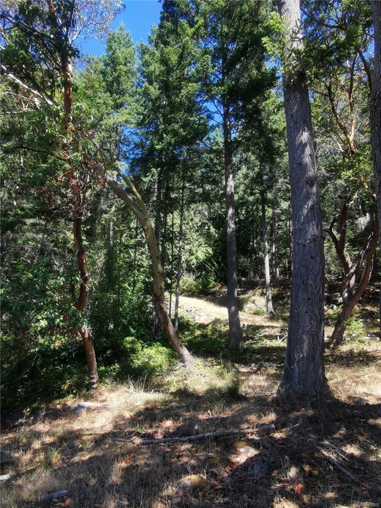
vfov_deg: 79.0
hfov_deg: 63.4
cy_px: 254
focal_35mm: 21
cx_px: 190
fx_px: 308
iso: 50
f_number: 2.2
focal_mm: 2.35
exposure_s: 1/215
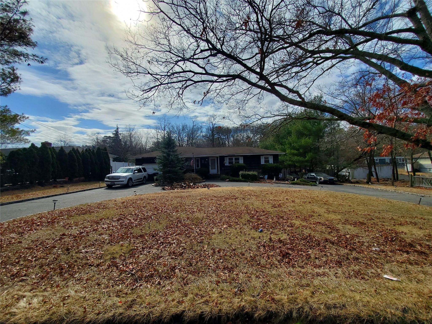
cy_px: 162
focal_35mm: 13
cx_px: 216
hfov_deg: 106.2
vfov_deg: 89.9
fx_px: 162
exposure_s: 1/3354
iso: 50
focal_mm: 1.8
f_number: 2.2
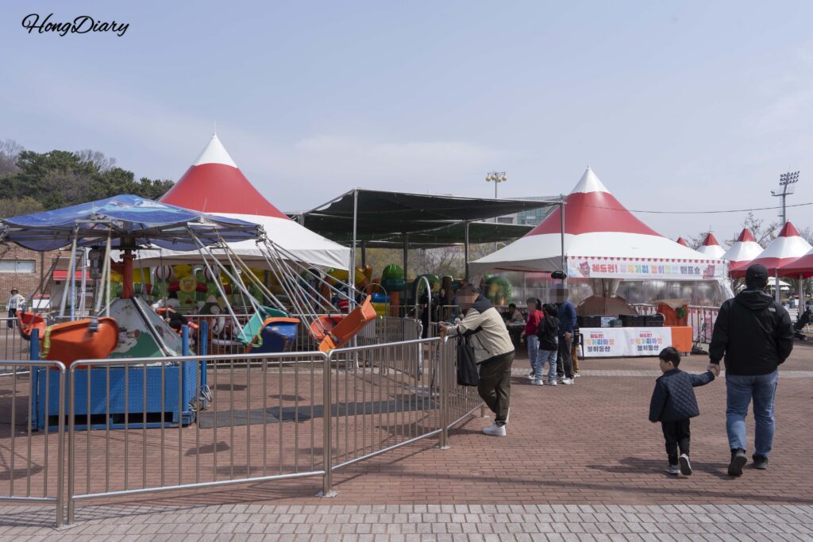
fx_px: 678
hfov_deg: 61.9
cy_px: 271
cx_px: 406
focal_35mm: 30
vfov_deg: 43.6
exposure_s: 1/200
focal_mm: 30
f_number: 11
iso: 100
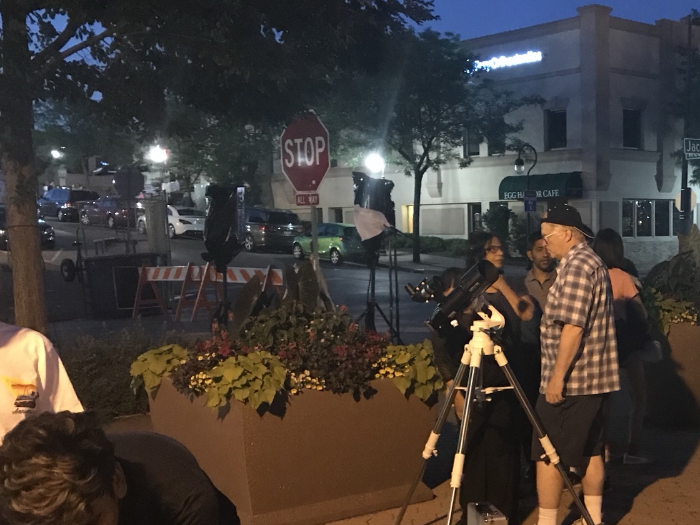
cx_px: 580
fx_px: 1011
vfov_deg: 28.9
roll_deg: +0.1
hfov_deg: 36.6
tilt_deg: -5.7
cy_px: 362
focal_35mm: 50
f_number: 1.8
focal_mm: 3.99
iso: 125
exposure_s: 1/4
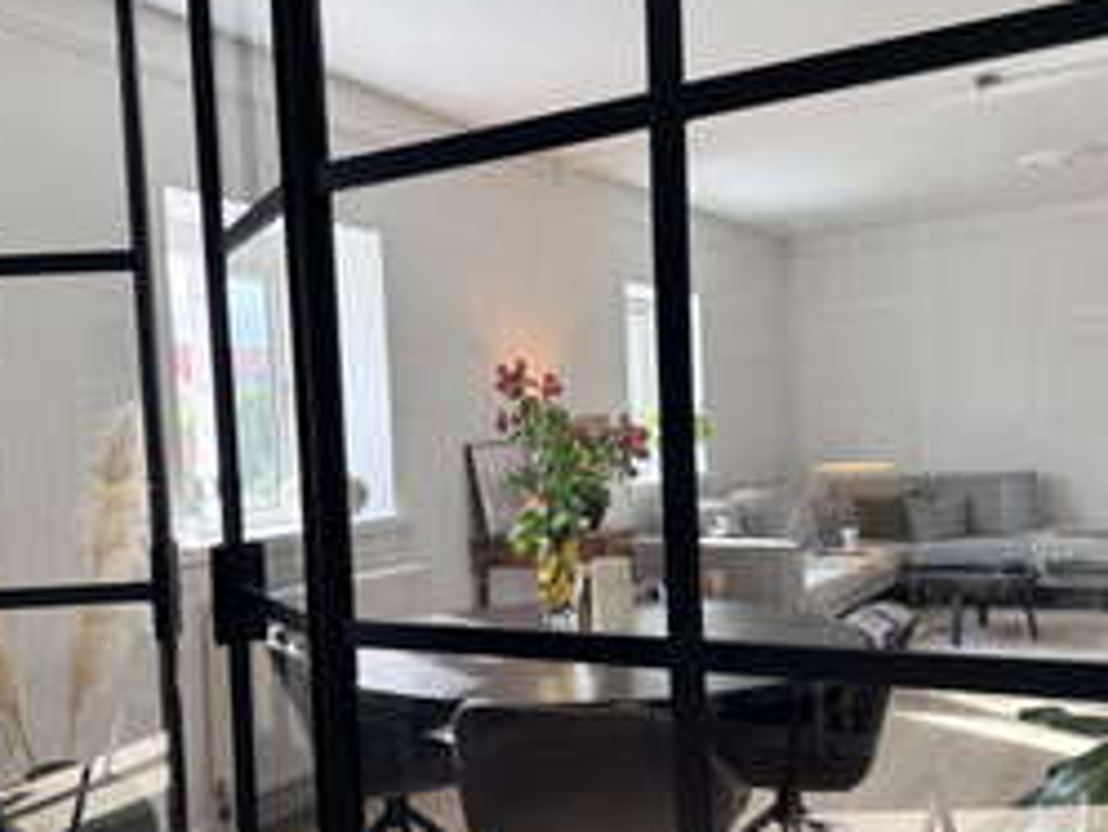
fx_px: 1153
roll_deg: +2.8
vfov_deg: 39.6
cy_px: 489
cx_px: 478
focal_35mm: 36
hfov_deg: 51.2
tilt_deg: -2.1
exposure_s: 1/200
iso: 160
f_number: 1.78
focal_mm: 6.76
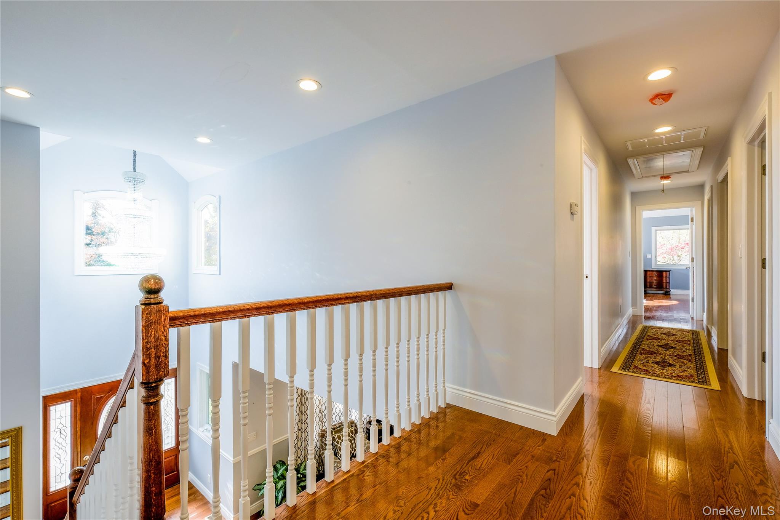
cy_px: 260
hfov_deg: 100.4
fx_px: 325
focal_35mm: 15
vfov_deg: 77.3
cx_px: 390
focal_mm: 10
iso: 400
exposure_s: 1/40
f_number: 10
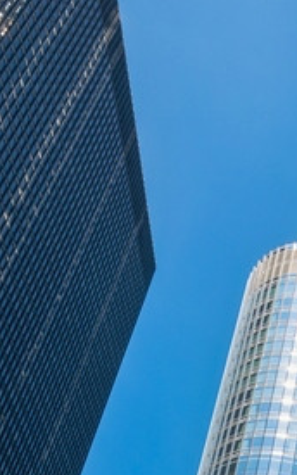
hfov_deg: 18.9
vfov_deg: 26.9
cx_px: 502
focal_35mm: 56
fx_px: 725
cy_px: 694
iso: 100
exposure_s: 1/125
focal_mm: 14
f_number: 10
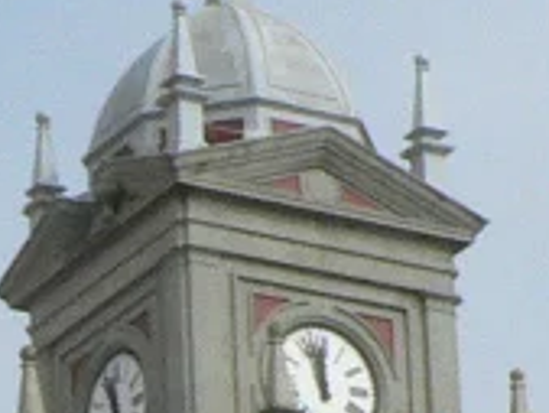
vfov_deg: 5.3
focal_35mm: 272
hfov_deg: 7.3
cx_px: 39
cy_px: 1008
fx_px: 4317
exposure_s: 1/640
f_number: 8
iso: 200
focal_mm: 6
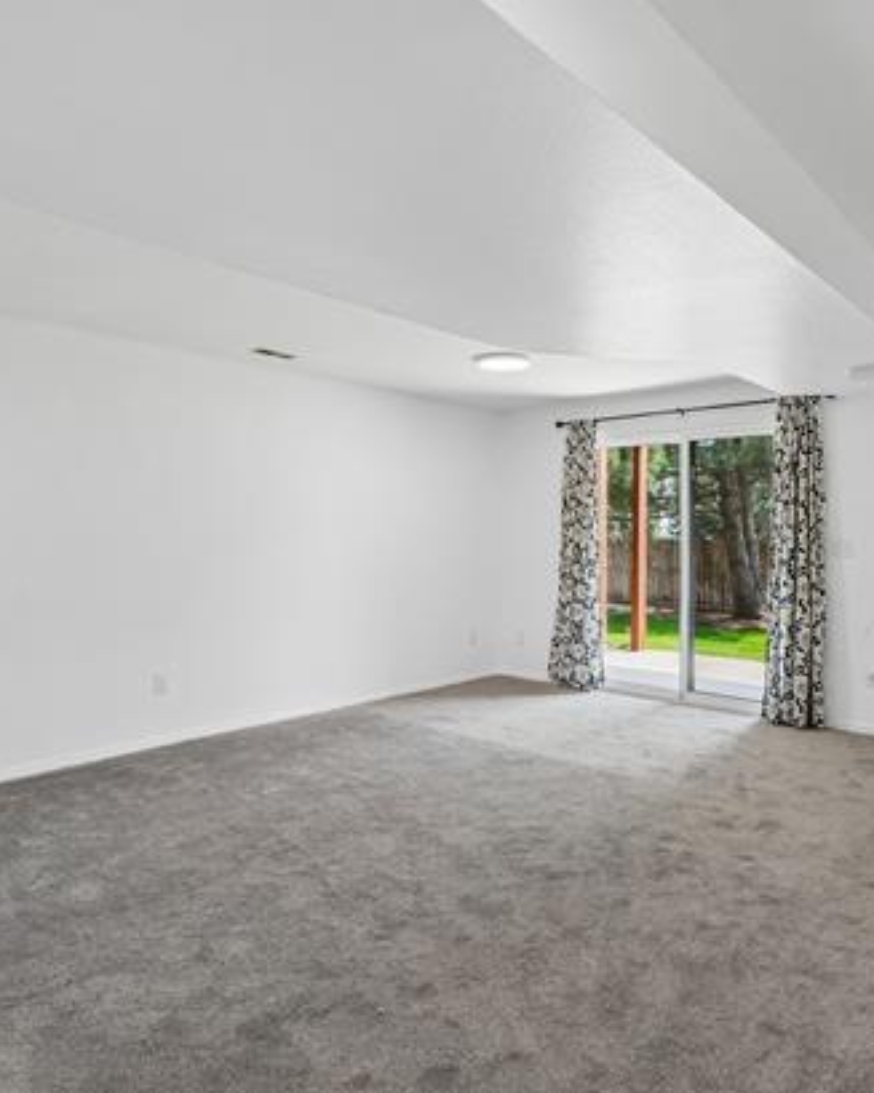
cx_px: 460
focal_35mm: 22
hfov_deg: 63.1
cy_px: 526
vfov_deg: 75.0
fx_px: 712
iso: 800
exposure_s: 1/60
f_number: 8
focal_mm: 10
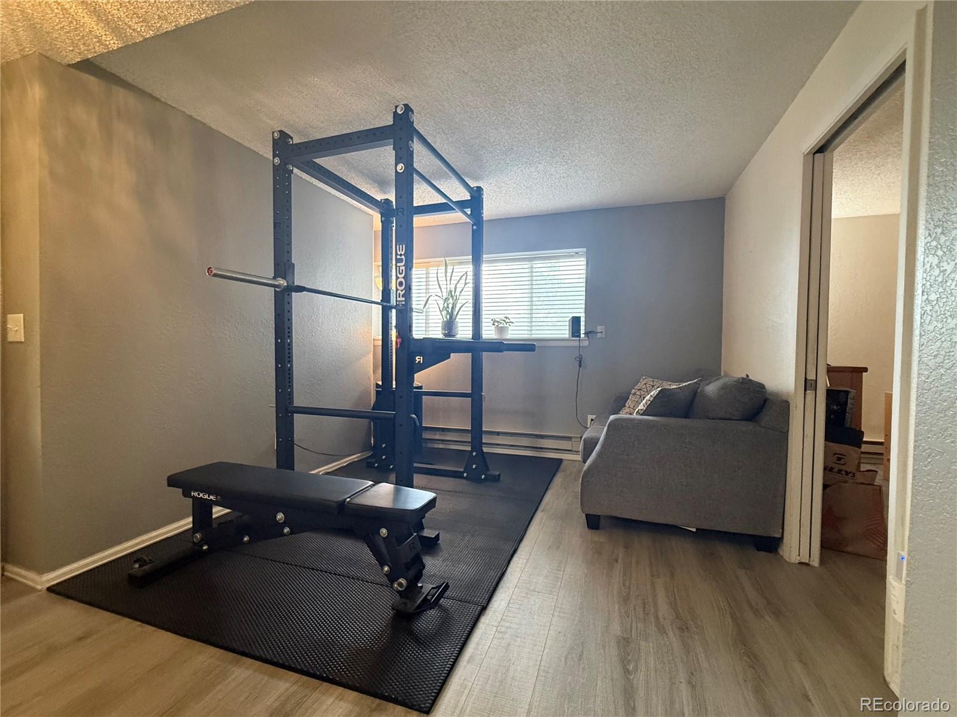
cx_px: 478
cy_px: 358
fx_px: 387
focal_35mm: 14
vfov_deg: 85.6
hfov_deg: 102.1
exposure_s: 1/60
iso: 500
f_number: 2.2
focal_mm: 2.22
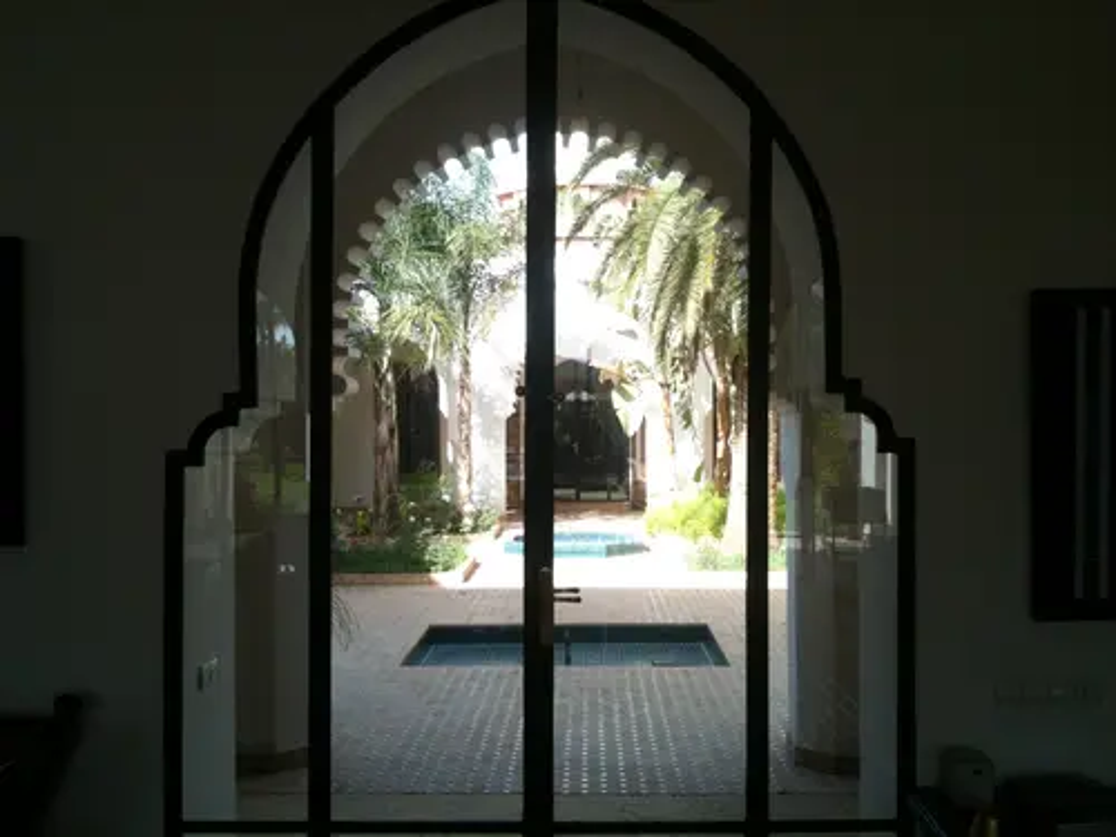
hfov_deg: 52.6
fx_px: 1128
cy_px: 418
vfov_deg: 40.7
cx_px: 558
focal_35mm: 35
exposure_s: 1/271
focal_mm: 3.85
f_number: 2.8
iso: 64
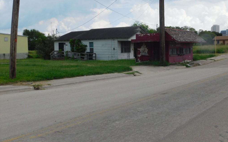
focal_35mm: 43
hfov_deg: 46.2
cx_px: 114
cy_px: 65
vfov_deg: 29.8
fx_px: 267
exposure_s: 1/400
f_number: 7.2
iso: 125
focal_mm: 7.1
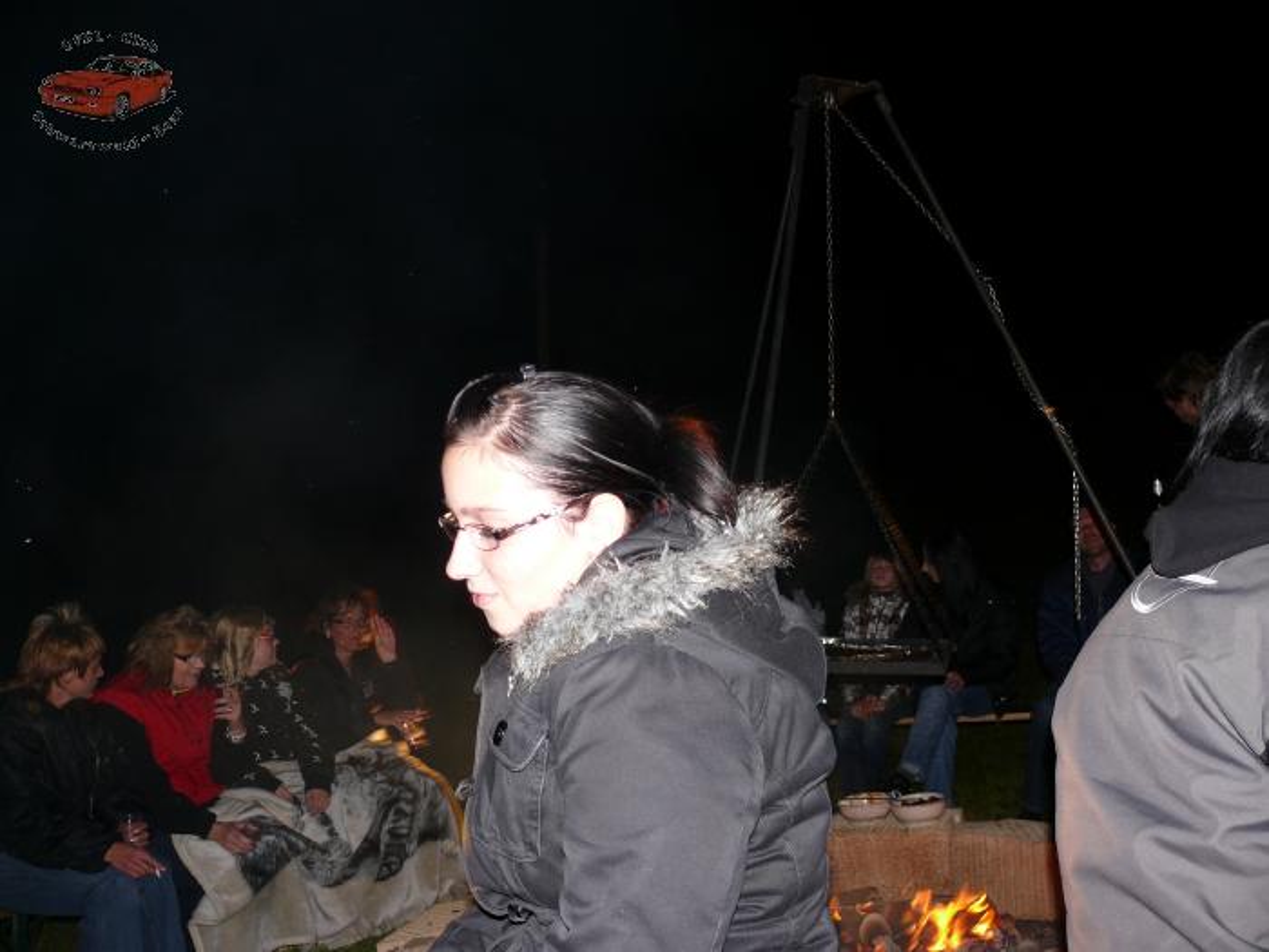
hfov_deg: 52.6
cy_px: 476
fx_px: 1283
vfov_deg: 40.7
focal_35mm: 35
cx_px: 634
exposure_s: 1/30
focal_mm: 7.4
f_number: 2.8
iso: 100
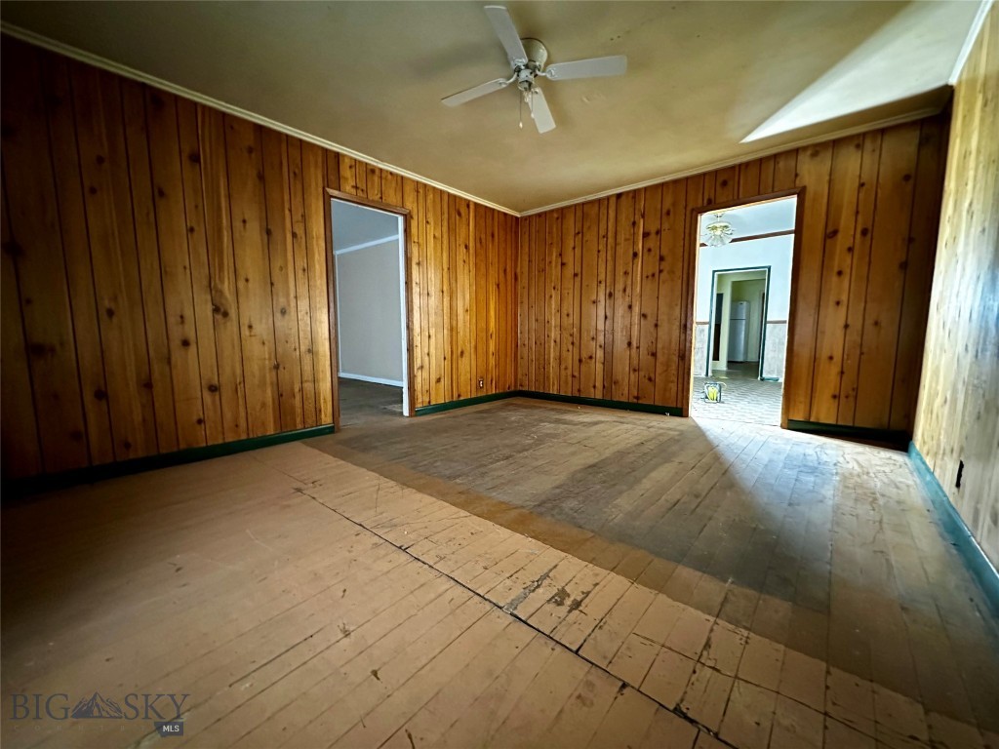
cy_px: 374
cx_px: 500
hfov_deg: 102.1
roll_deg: +0.3
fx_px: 404
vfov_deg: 85.7
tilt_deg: -6.0
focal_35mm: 14
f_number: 2.2
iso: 1600
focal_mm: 2.22
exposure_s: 1/38
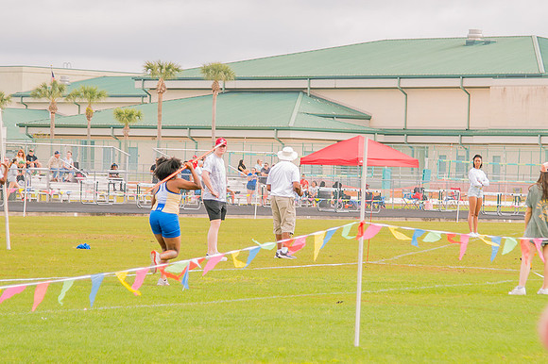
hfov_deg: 11.3
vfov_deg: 7.5
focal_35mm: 183
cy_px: 192
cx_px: 311
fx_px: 2777
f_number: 4
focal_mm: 86
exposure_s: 1/200
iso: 200
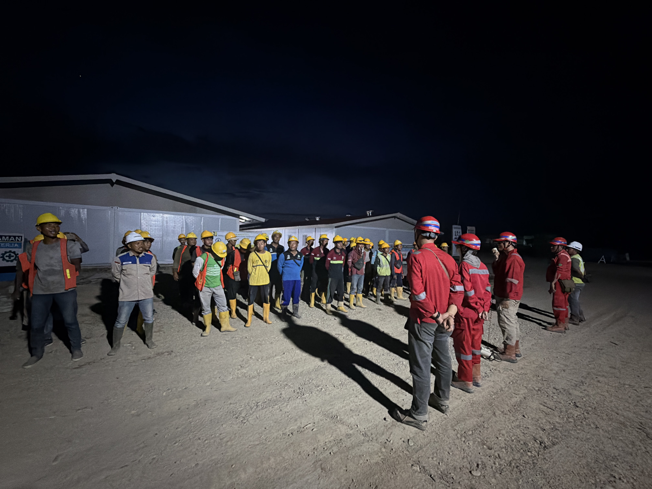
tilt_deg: +0.6
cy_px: 244
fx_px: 264
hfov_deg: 102.1
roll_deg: -0.9
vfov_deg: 85.7
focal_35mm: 14
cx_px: 326
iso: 1250
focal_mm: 2.22
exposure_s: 1/25
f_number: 2.2
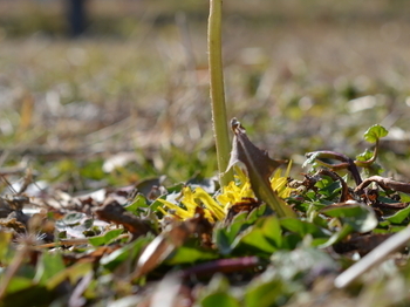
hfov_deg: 19.7
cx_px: 303
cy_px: 101
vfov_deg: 14.9
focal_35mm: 99
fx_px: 1172
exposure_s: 1/250
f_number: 8
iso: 100
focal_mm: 40
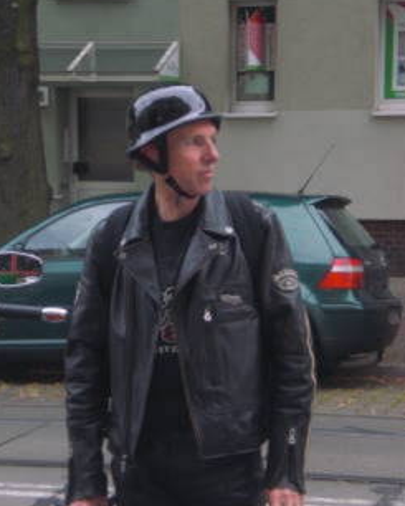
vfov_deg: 14.7
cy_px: 210
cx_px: 190
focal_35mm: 131
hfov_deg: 11.8
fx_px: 1962
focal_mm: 18.9
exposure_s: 1/30
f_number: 5.9
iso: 200
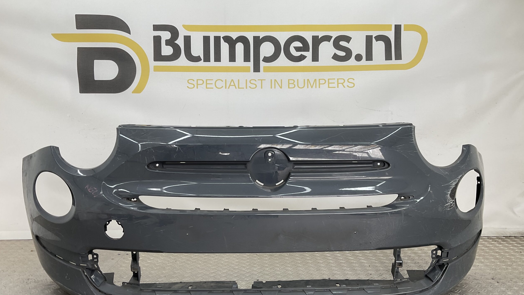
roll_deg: -1.4
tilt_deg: -6.4
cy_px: 174
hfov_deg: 61.0
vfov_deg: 36.6
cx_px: 260
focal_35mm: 32
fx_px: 445
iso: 16
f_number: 1.8
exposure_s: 1/139
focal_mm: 3
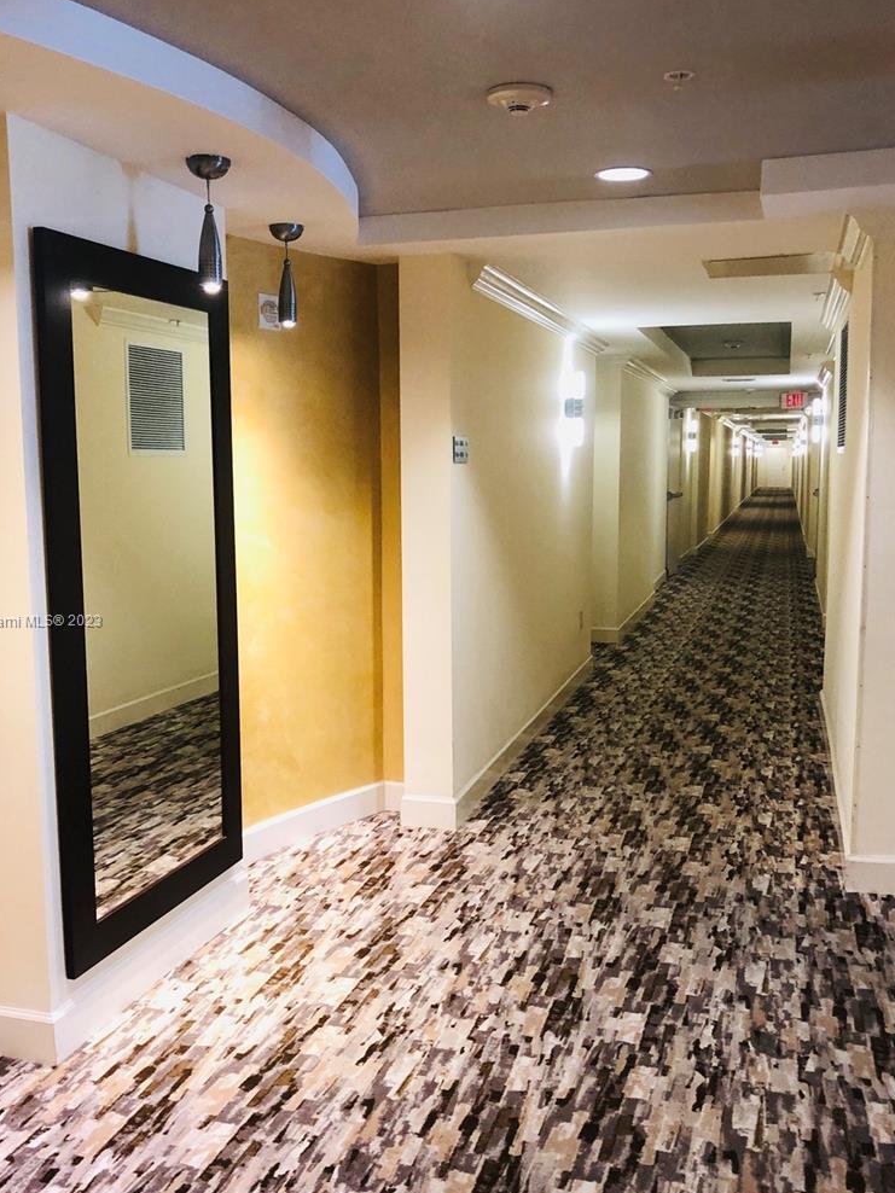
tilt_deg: -4.4
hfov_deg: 41.8
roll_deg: -1.6
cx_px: 424
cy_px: 622
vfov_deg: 53.9
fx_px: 1172
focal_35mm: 34
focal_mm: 4
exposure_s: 1/15
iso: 40
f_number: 1.8
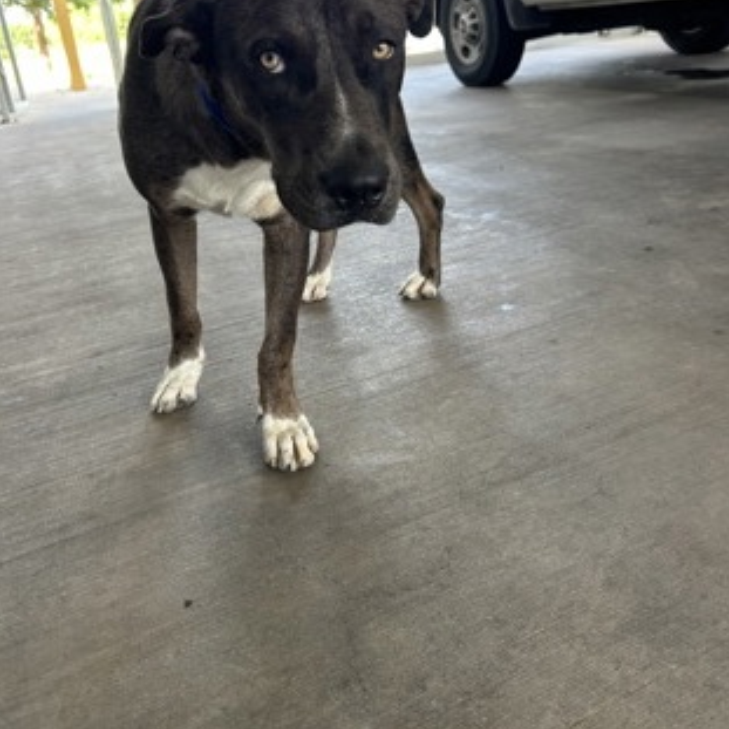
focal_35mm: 31
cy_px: 288
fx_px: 739
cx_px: 367
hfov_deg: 52.5
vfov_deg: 52.1
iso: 64
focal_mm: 5.7
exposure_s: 1/121
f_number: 1.5
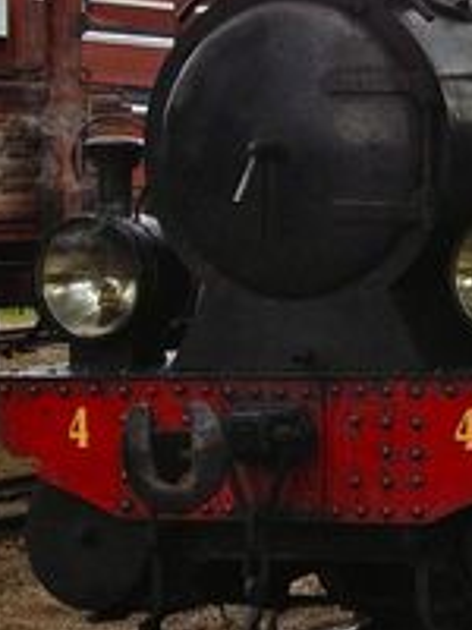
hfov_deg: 9.6
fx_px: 2545
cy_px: 176
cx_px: 1038
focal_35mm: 140
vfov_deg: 14.1
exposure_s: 1/484
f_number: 2.4
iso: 64
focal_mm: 4.28
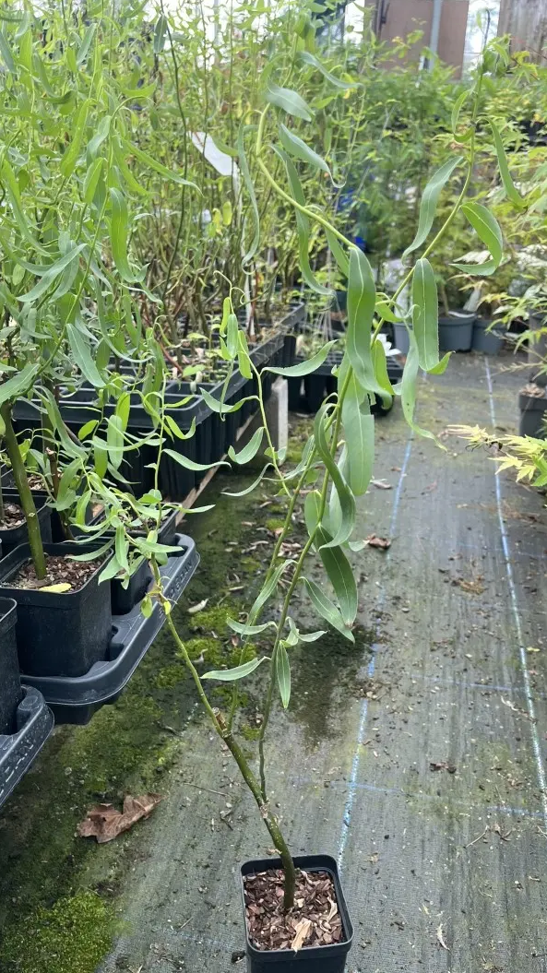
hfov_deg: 40.2
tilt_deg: -24.3
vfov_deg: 66.1
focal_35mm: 29
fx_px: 748
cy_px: 497
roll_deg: -4.0
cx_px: 283
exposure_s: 1/257
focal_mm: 5.1
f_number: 1.6
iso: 40
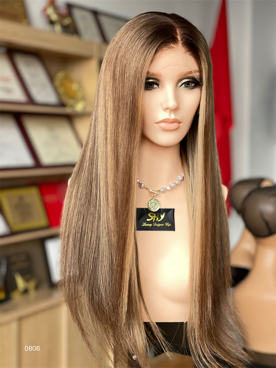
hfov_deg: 22.9
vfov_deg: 30.3
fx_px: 680
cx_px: 138
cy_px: 184
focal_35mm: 64
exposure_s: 1/121
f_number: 2.2
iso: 40
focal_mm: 7.5
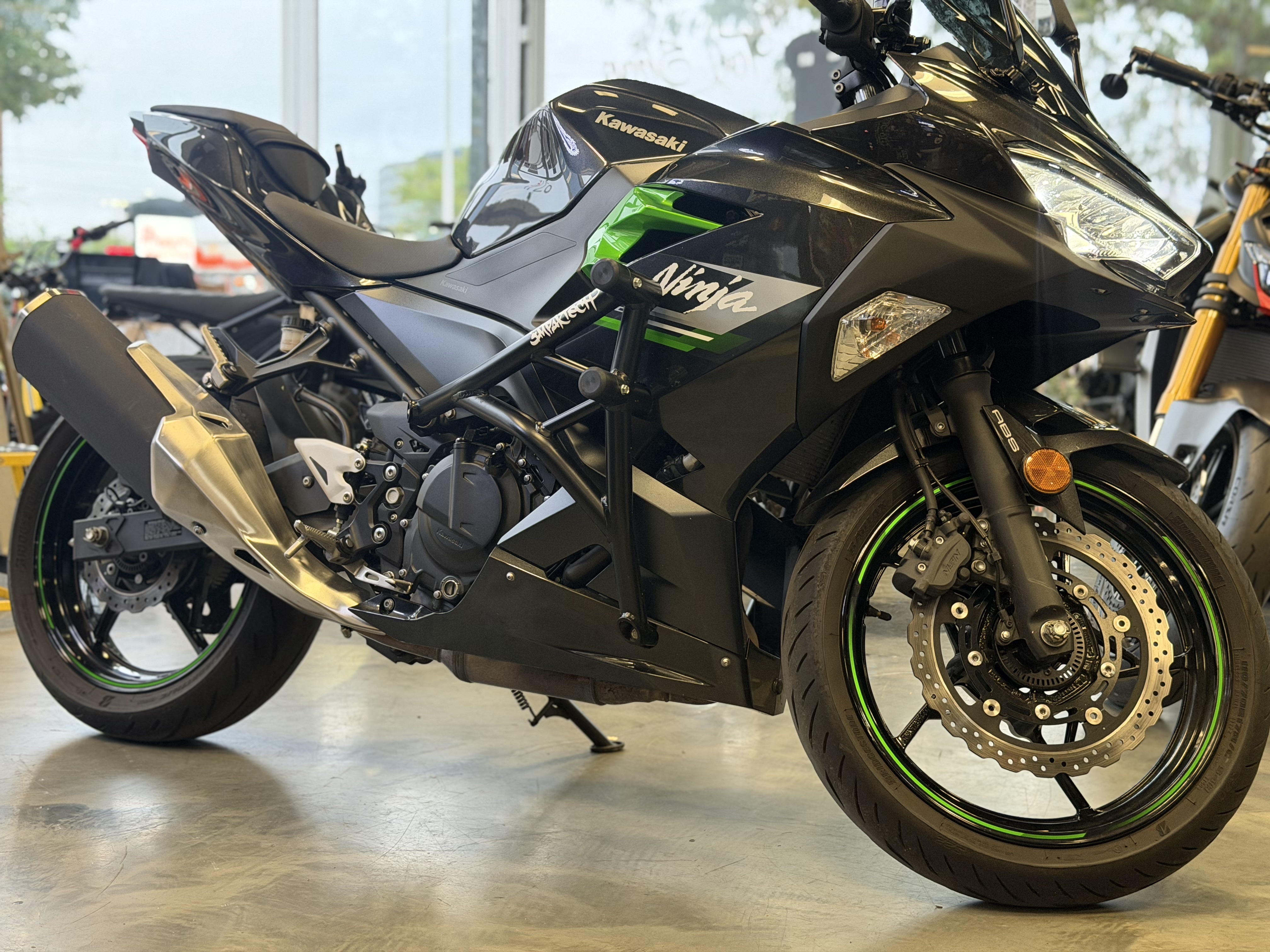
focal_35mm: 48
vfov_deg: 30.3
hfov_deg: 39.7
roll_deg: -0.9
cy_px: 476
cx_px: 635
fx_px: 1761
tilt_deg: -5.0
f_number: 1.78
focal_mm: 6.76
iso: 320
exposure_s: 1/40
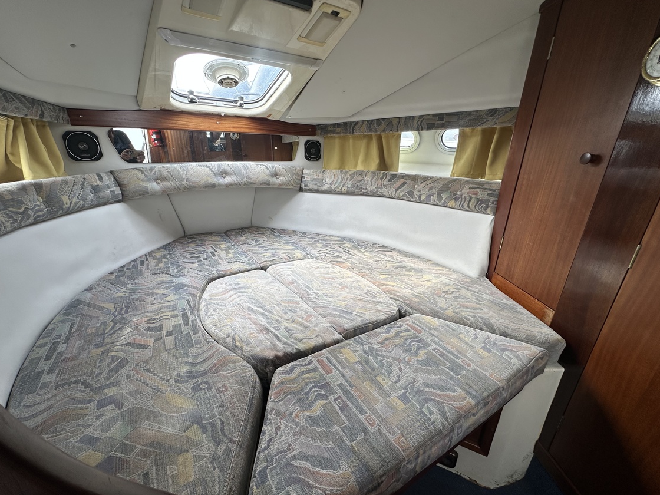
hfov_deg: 98.1
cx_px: 321
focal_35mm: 15
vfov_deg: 81.7
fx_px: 286
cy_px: 261
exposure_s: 1/152
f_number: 2.2
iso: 40
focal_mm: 2.22
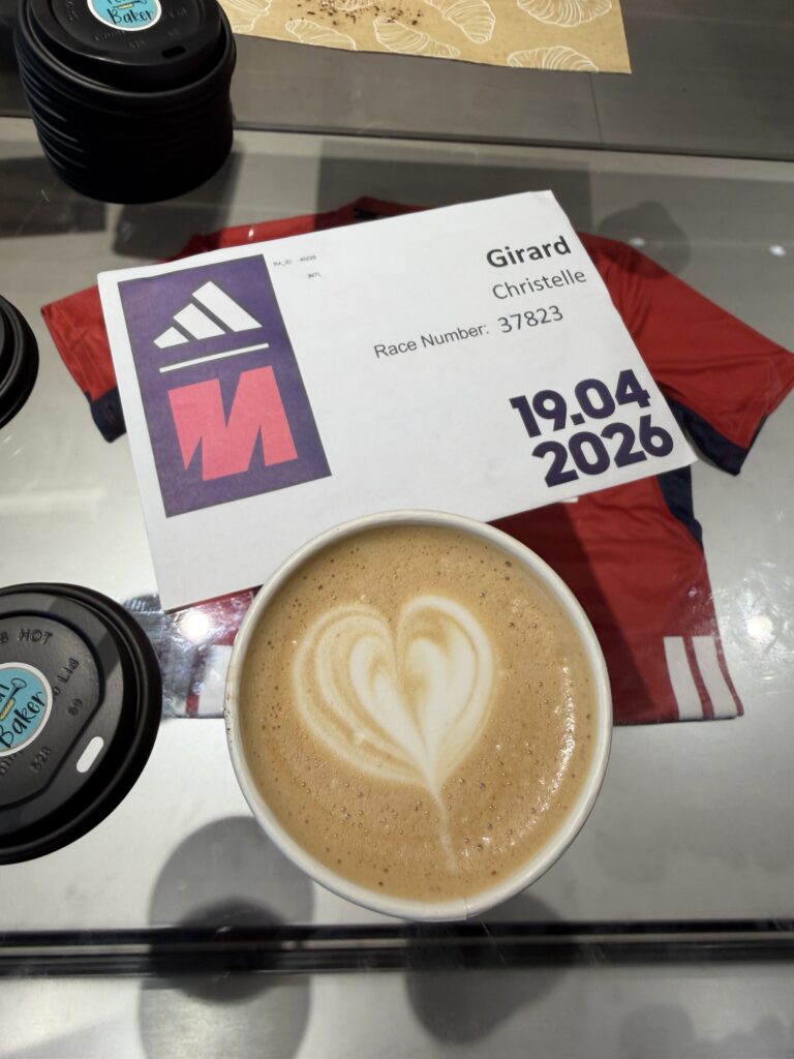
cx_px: 397
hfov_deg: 56.8
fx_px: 734
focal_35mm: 24
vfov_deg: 71.6
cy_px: 530
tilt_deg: -63.9
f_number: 2.2
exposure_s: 1/121
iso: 50
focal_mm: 2.22
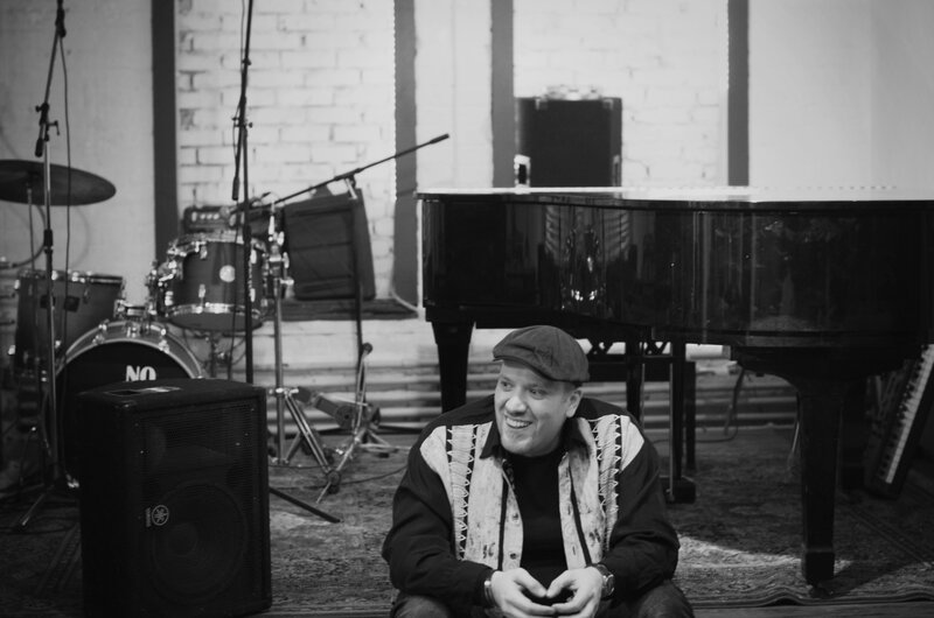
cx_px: 467
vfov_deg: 18.1
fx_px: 1942
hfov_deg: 27.0
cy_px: 309
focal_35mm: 75
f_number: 2.2
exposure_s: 1/20
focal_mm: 50
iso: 1600
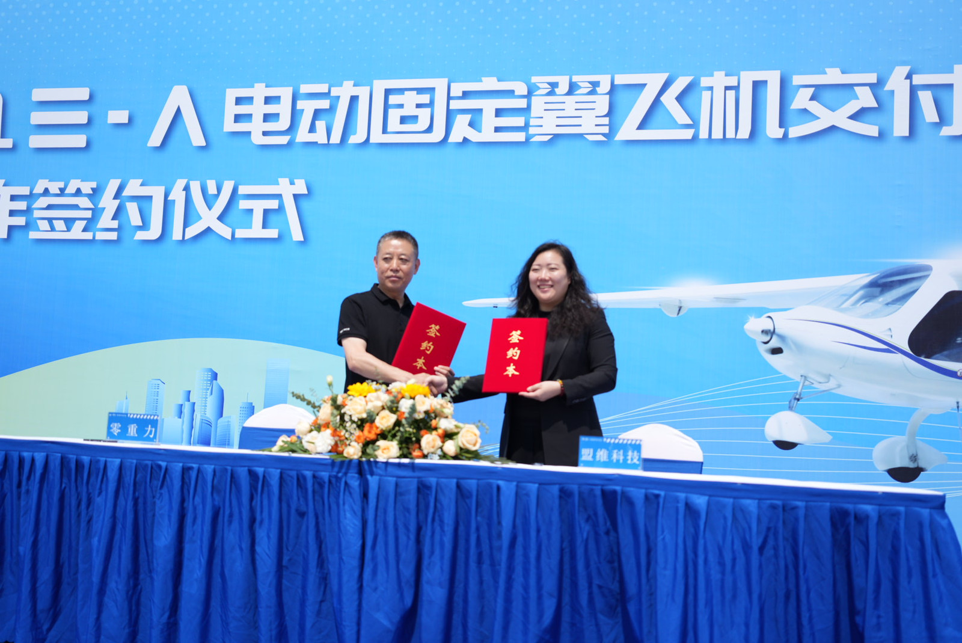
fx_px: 1337
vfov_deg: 27.0
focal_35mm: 50
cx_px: 481
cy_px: 322
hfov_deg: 39.6
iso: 100
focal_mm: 50
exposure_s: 1/2000
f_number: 2.8
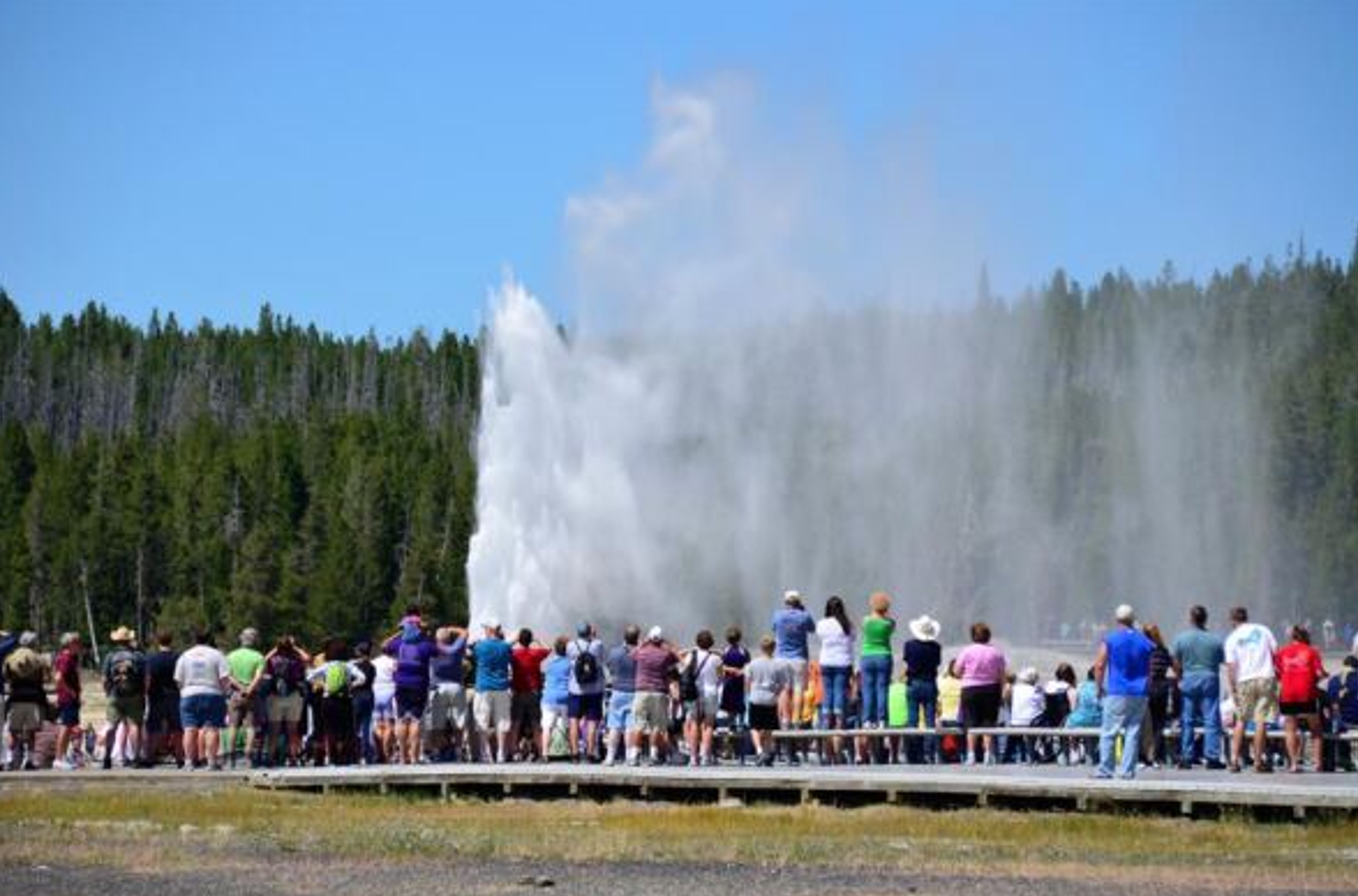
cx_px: 679
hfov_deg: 9.4
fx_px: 8293
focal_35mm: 221
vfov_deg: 6.2
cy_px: 484
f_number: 5.6
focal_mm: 135
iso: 200
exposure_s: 1/1250
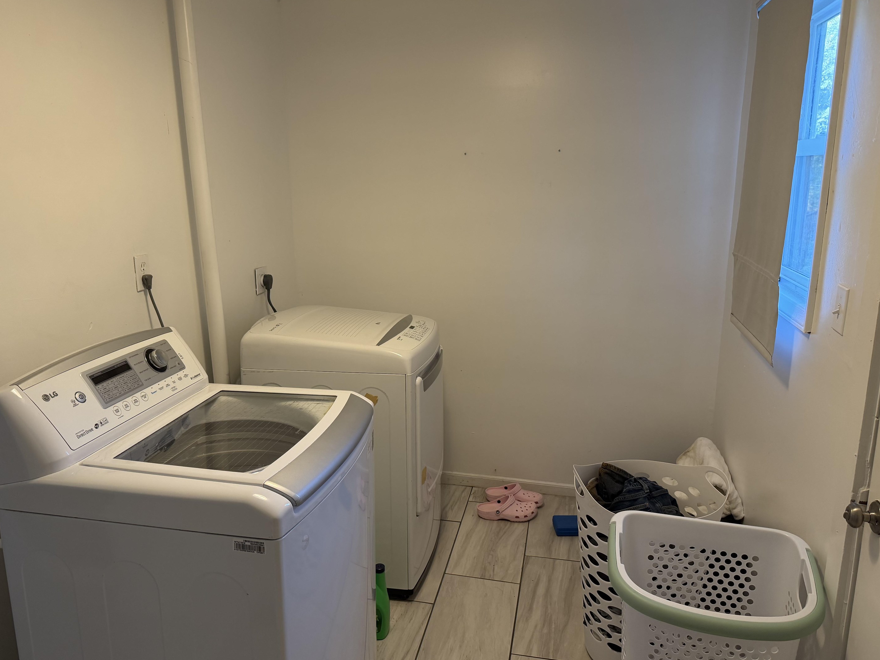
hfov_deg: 67.3
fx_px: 661
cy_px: 324
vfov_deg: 53.1
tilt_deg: -12.2
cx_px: 415
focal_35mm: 26
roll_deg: +1.1
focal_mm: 6.76
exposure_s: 1/60
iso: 160
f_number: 1.78
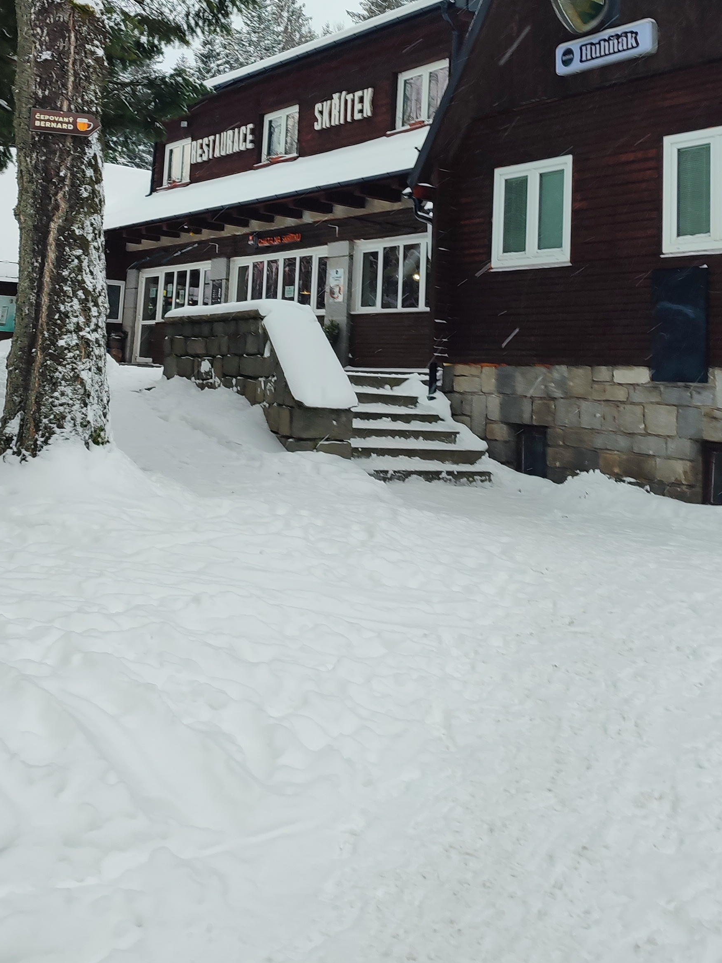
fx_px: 1140
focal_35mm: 41
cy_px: 214
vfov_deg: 43.9
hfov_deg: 35.0
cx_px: 285
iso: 68
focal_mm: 5.89
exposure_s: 1/50
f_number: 1.89
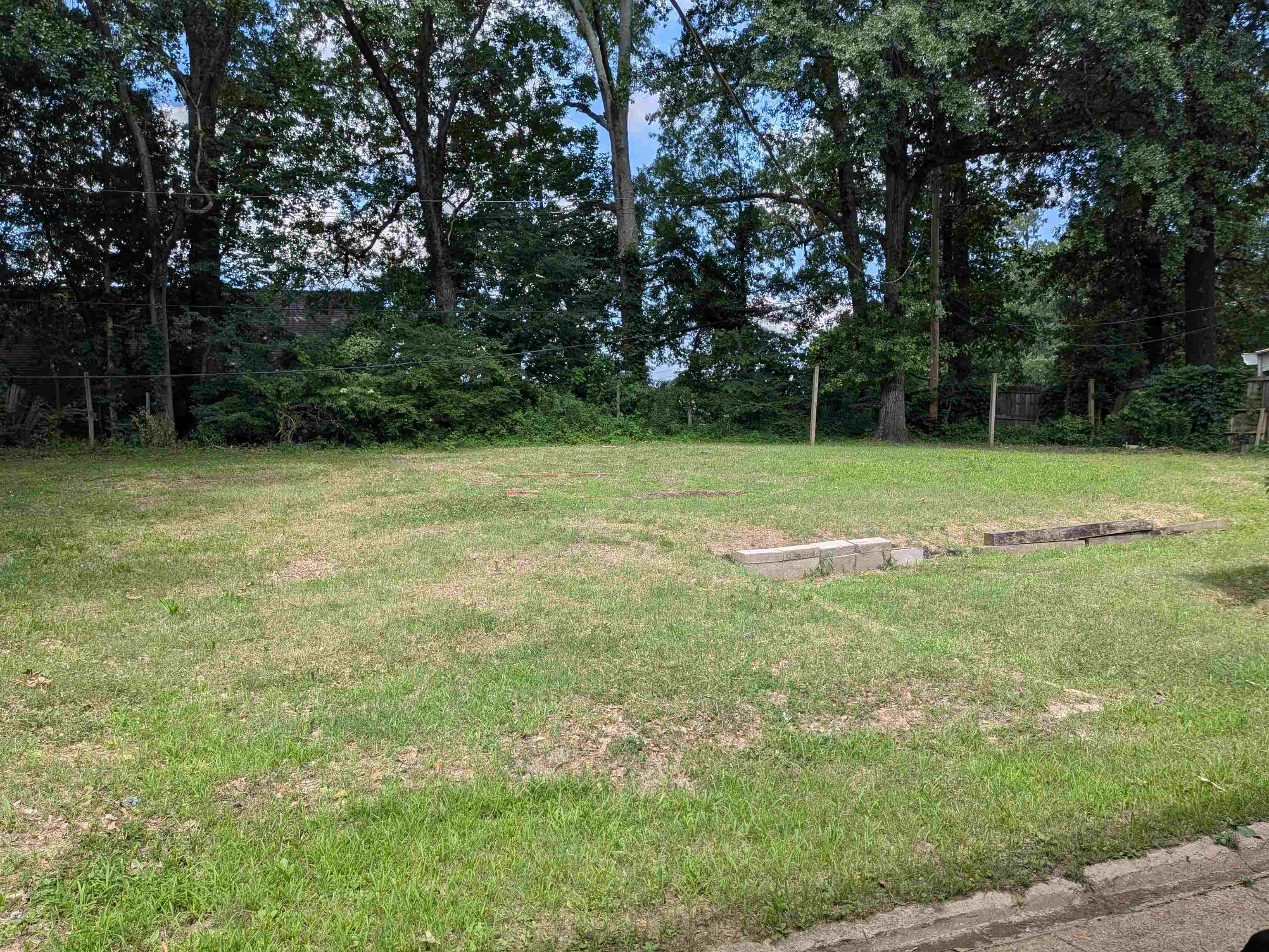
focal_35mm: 24
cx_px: 634
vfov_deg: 56.8
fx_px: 880
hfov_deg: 71.6
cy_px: 476
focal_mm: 4.53
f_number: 1.7
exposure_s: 1/4386
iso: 27
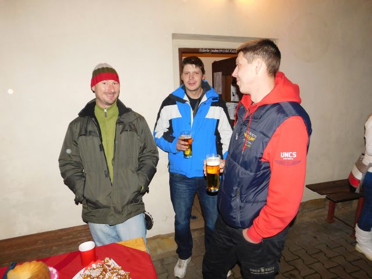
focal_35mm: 23
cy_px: 140
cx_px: 186
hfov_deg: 73.9
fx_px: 247
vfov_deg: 58.9
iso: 200
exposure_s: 1/30
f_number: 3
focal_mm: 4
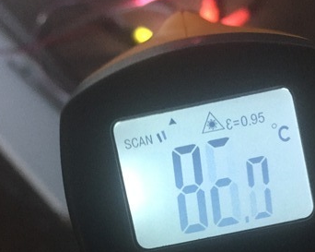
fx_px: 494
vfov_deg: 27.8
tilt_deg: -70.3
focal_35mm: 53
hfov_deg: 35.1
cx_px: 203
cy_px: 211
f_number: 2.2
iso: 250
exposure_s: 1/33
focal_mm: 4.15
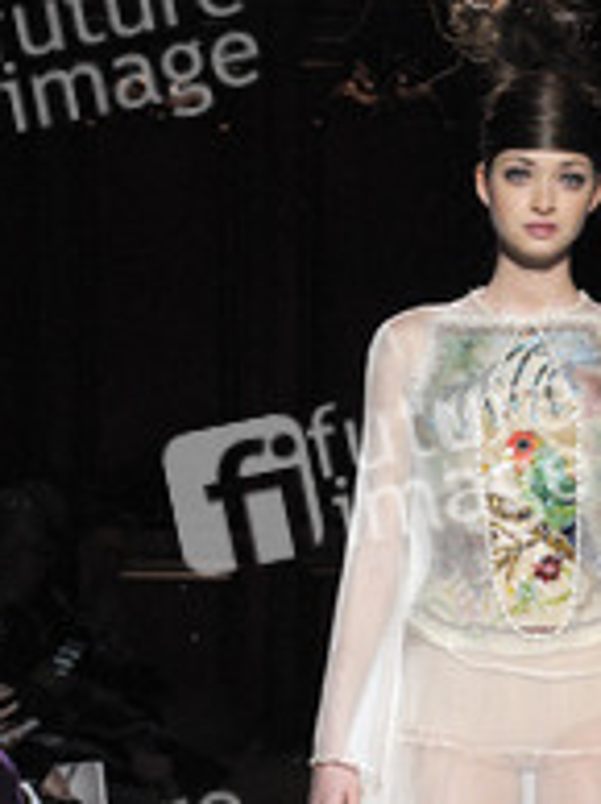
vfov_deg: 8.3
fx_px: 5522
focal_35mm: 238
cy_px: 684
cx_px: 499
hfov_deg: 6.2
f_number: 5.3
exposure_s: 1/500
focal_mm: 80
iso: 2000
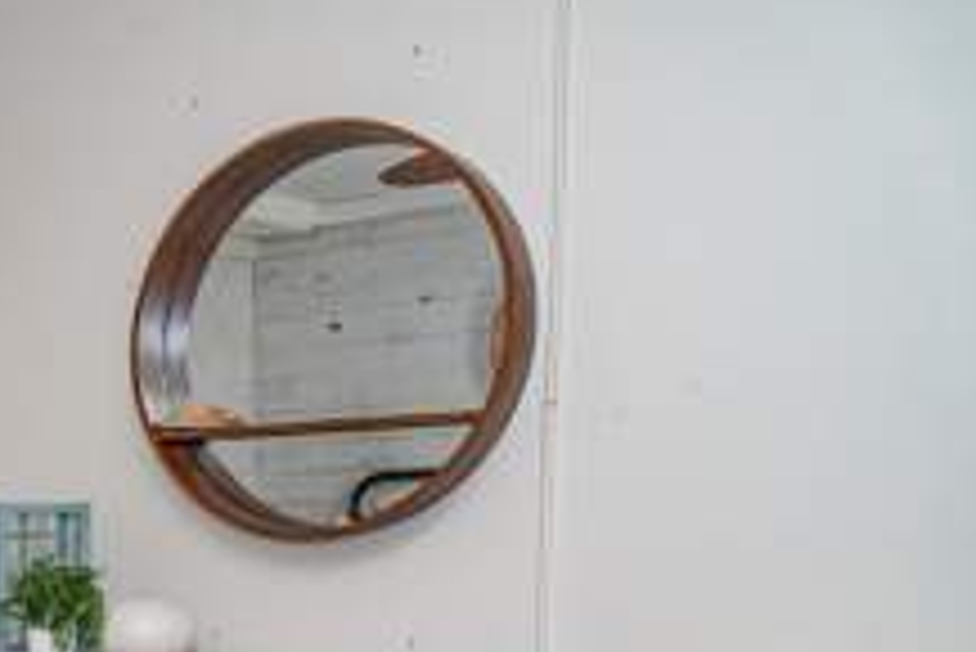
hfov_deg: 33.0
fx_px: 1438
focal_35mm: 53
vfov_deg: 24.1
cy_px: 692
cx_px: -90
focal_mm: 24
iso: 400
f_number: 7.1
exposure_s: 1/125
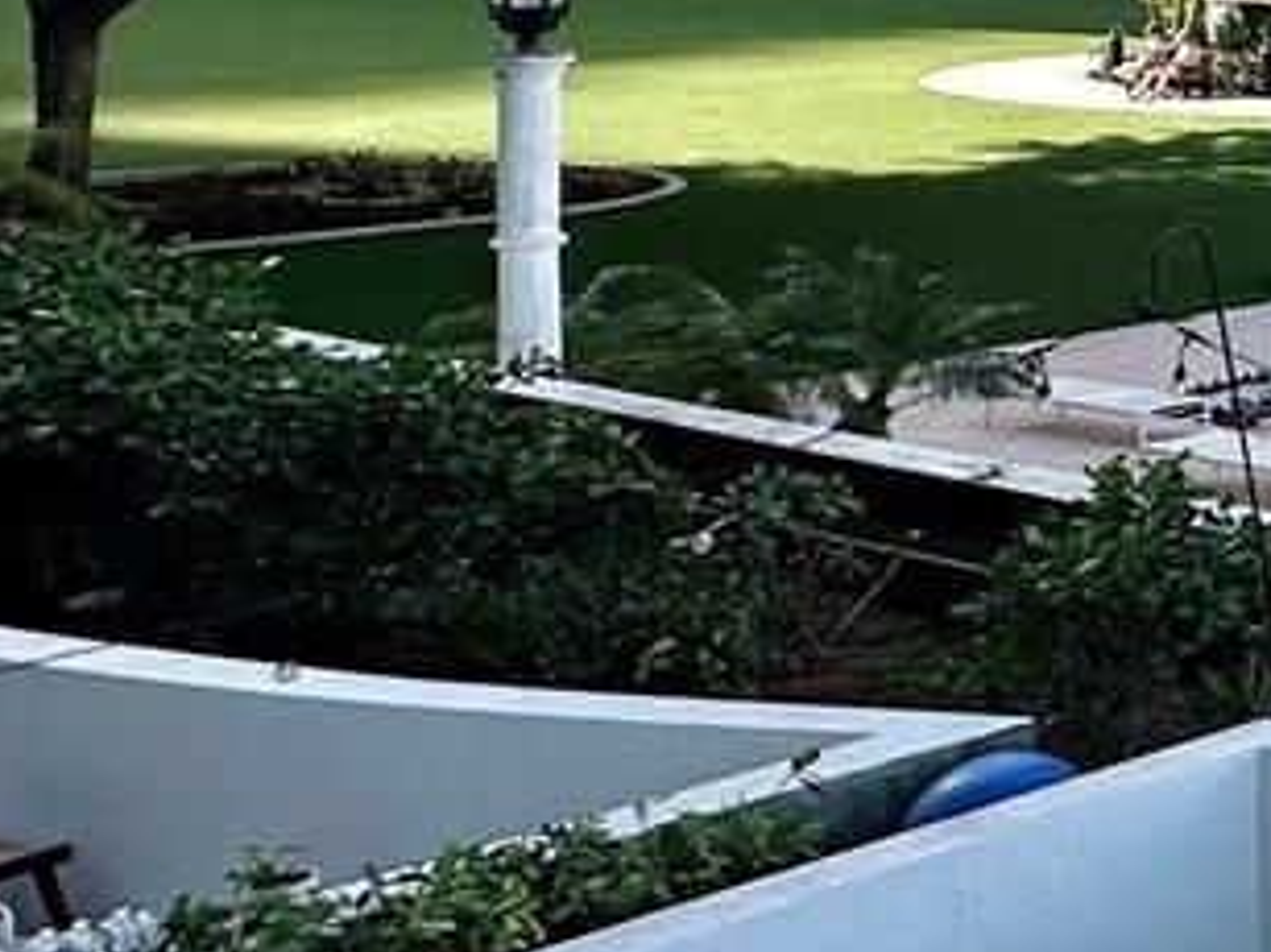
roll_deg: -2.2
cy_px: -103
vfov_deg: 19.3
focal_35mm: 73
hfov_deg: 16.5
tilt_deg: -1.2
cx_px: 2807
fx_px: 2679
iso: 40
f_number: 2.2
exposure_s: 1/759
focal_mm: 2.22
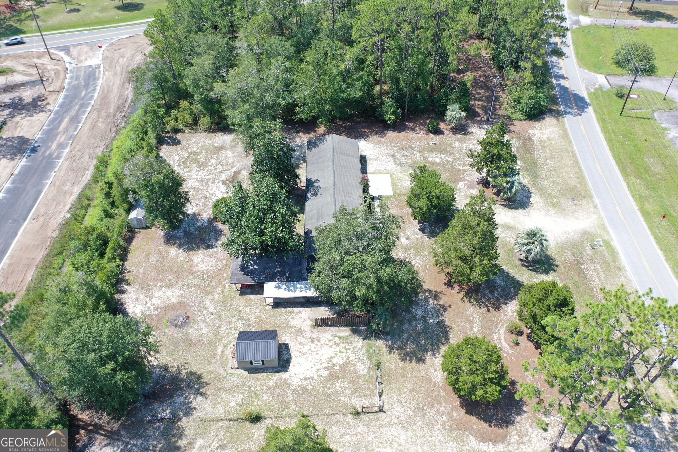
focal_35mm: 28
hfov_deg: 65.5
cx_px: 339
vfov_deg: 46.4
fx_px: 527
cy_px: 226
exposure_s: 1/30
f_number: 2.8
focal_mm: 10.26
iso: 120
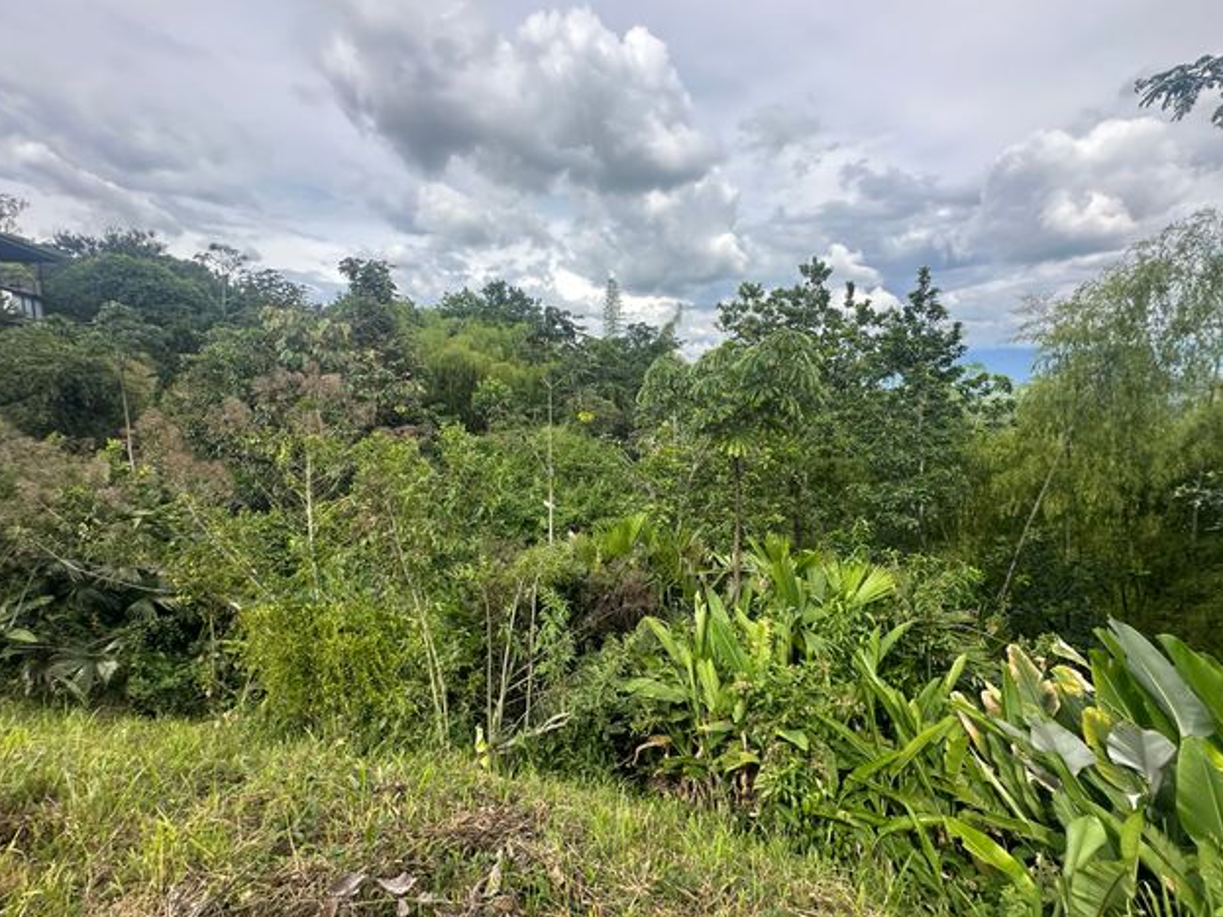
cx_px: 596
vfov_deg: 81.7
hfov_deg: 98.2
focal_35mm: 15
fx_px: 530
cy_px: 442
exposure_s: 1/861
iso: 40
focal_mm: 2.22
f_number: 2.2
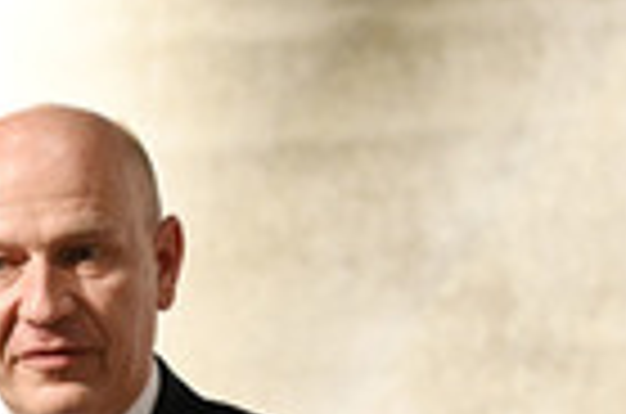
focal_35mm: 651
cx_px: -16
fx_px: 11294
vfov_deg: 2.1
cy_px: 630
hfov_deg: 3.2
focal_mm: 200
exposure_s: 1/640
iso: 6400
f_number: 4
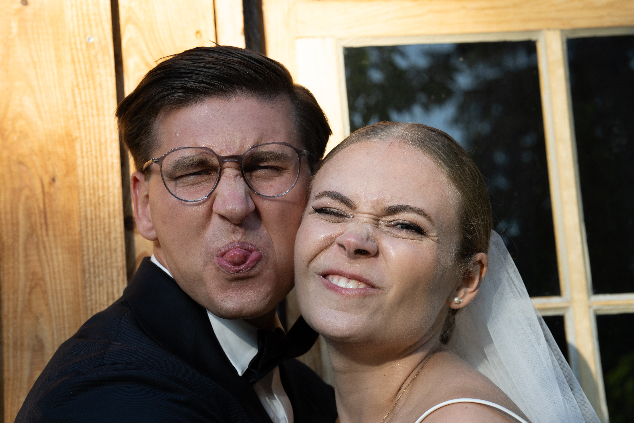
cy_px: 212
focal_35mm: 85
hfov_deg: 23.9
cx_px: 317
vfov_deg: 16.1
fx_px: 1497
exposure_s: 1/100
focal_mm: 85
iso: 100
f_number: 8
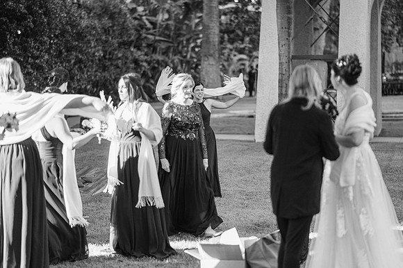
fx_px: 967
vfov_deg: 15.8
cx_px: 205
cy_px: 132
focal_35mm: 86
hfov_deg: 23.5
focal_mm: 85
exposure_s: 1/6400
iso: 1000
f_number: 2
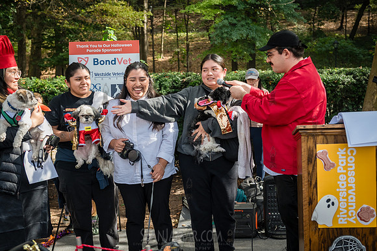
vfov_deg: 28.0
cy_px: 126
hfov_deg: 41.1
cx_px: 188
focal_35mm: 48
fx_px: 502
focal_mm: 48
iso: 1000
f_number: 4
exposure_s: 1/1250
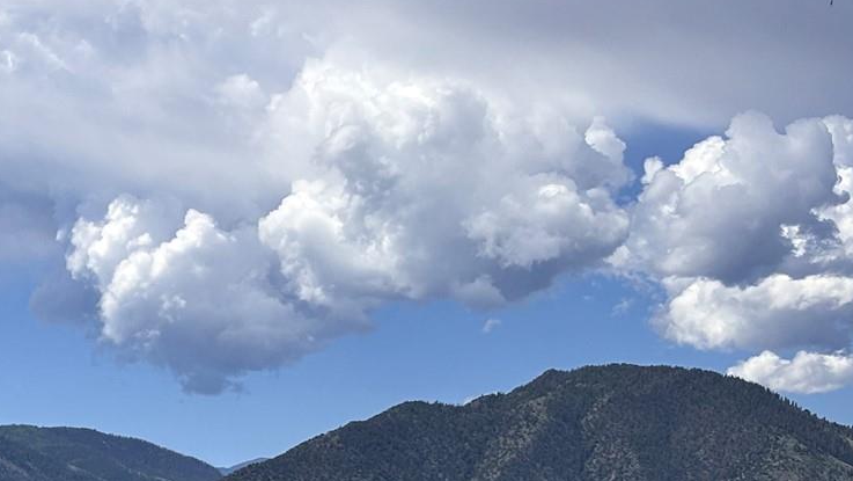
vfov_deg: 9.8
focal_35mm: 123
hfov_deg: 17.3
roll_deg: +0.0
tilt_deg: +1.4
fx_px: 2783
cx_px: 140
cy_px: 459
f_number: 1.6
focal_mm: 5.96
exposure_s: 1/4630
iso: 40
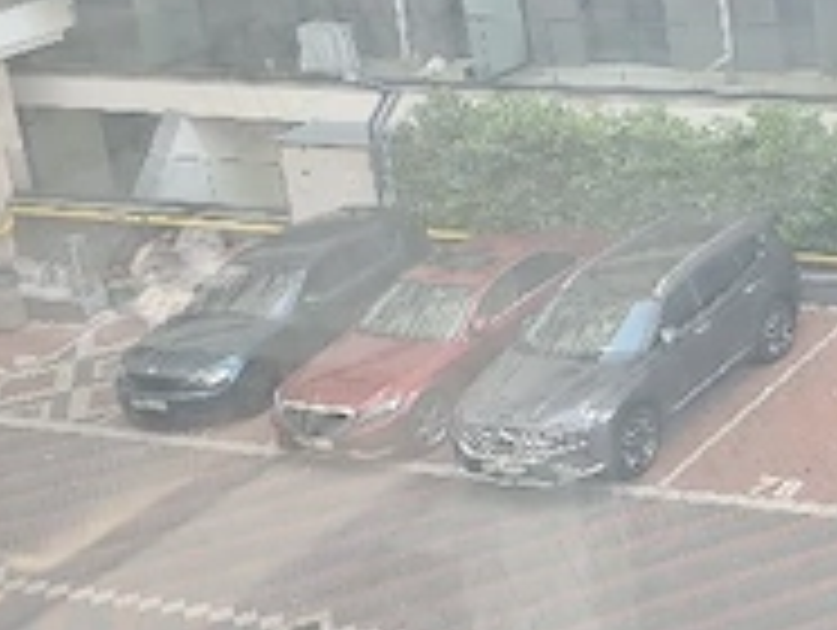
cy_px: 14
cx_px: 1278
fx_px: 1792
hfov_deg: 21.7
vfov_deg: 19.4
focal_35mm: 74
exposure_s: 1/100
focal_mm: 6.55
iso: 100
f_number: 1.6
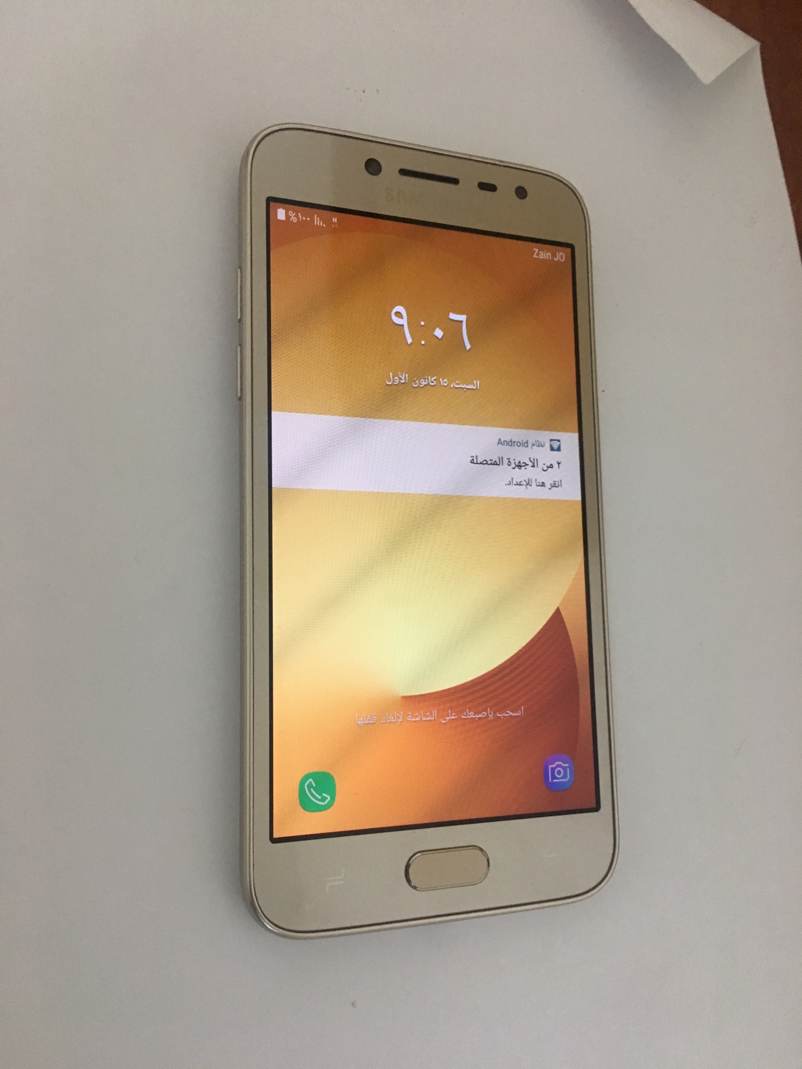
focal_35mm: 29
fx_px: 896
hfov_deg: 48.2
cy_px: 534
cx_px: 401
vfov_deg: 61.7
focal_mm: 4.15
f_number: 2.2
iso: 200
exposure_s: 1/33
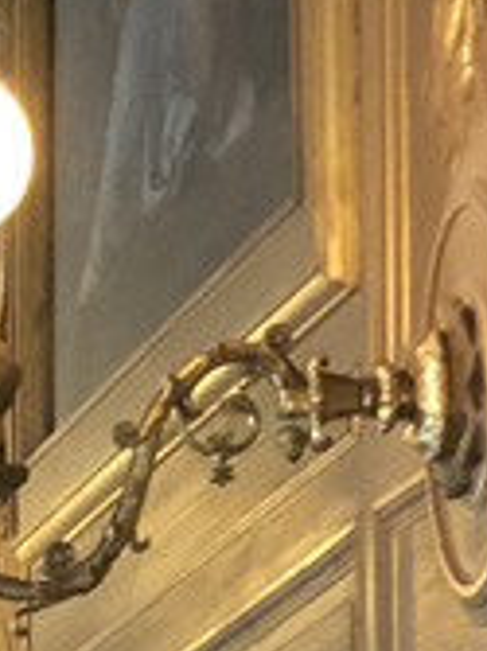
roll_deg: +1.3
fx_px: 7025
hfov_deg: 3.8
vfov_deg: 5.2
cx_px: -1196
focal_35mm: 374
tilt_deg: +1.4
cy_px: 1474
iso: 160
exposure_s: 1/9
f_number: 2.4
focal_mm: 6
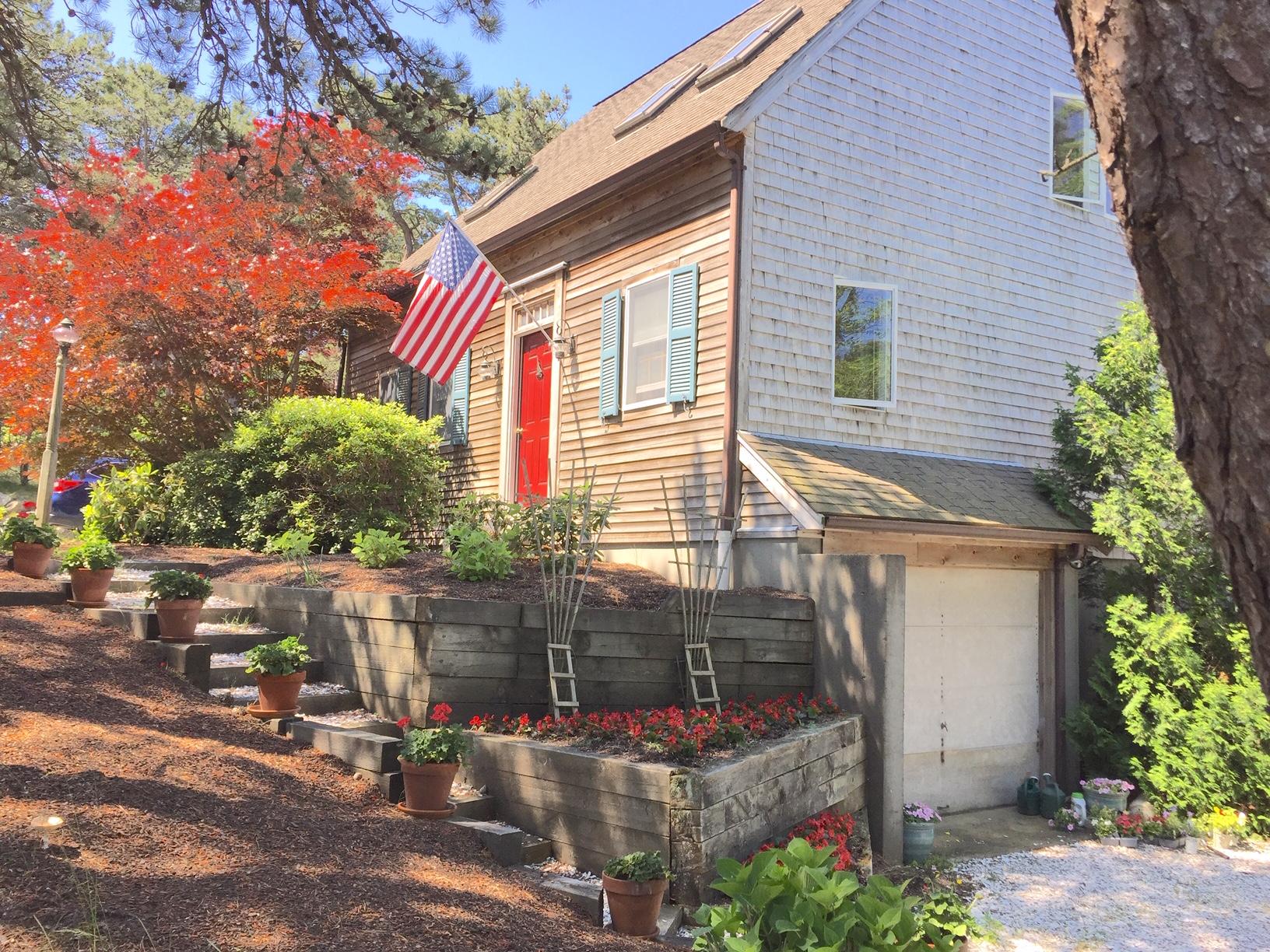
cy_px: 476
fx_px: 1064
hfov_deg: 61.7
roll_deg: -1.7
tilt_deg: +5.2
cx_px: 635
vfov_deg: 48.2
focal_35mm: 29
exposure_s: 1/557
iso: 32
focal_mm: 4.15
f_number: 2.2
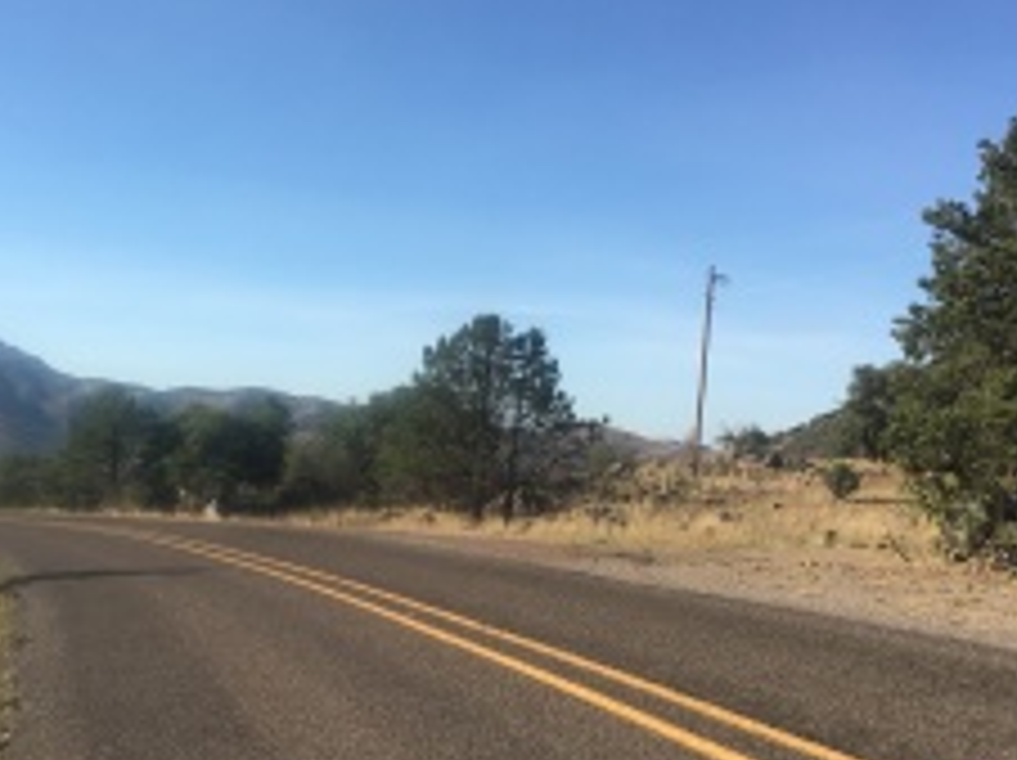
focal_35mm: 47
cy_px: 562
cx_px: 387
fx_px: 1379
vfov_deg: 30.4
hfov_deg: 40.2
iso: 25
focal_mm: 4.15
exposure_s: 1/1350
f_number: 2.2
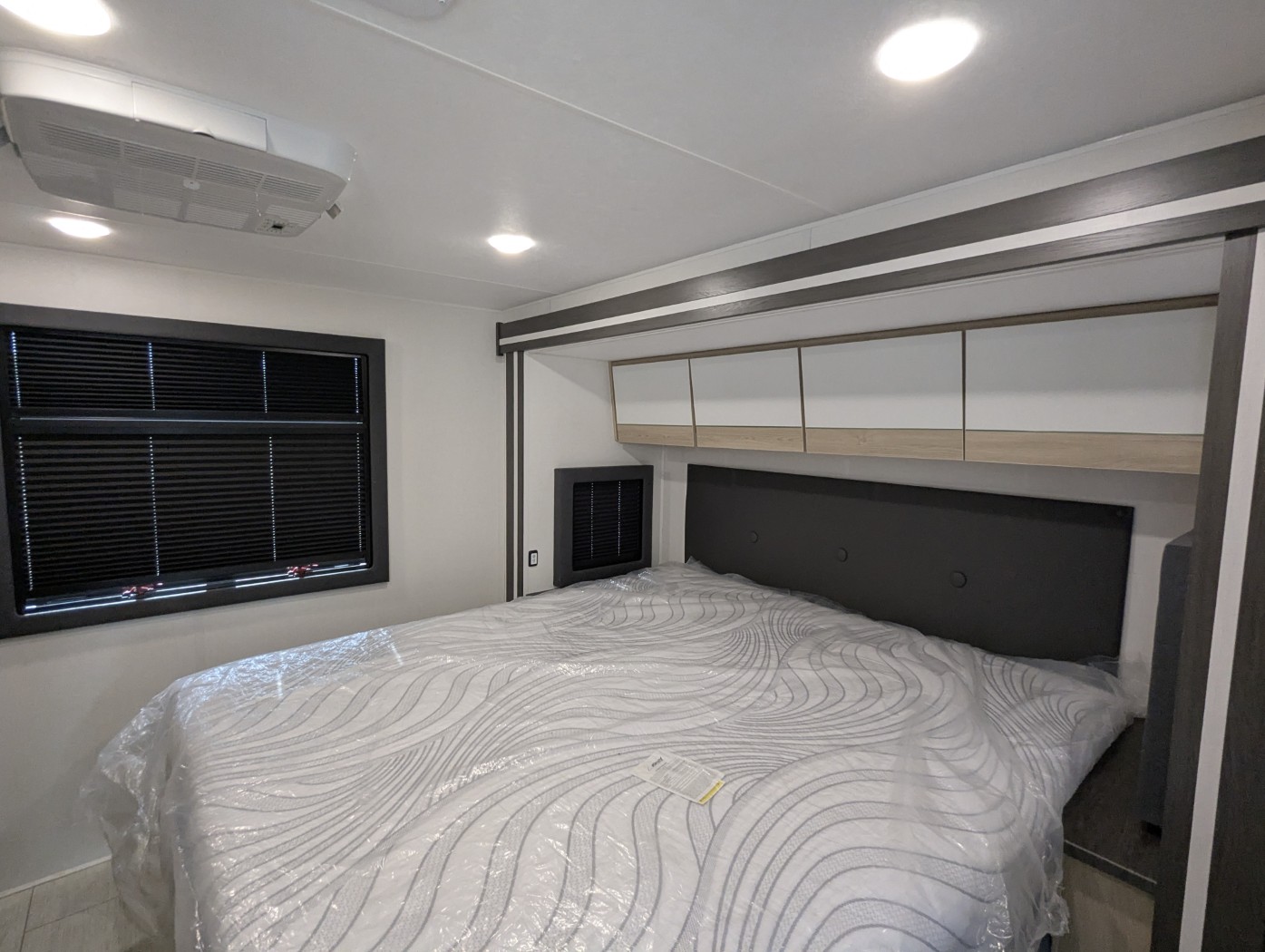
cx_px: 632
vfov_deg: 78.2
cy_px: 476
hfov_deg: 94.4
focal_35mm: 16
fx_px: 585
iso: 324
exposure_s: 1/103
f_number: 2.2
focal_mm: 2.35
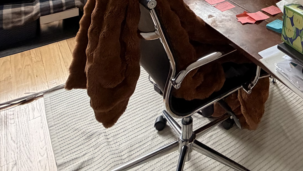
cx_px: 280
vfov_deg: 22.8
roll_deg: -1.6
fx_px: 321
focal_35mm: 40
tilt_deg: -5.2
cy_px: -100
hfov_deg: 45.2
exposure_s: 1/66
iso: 320
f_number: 2.2
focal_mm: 2.22
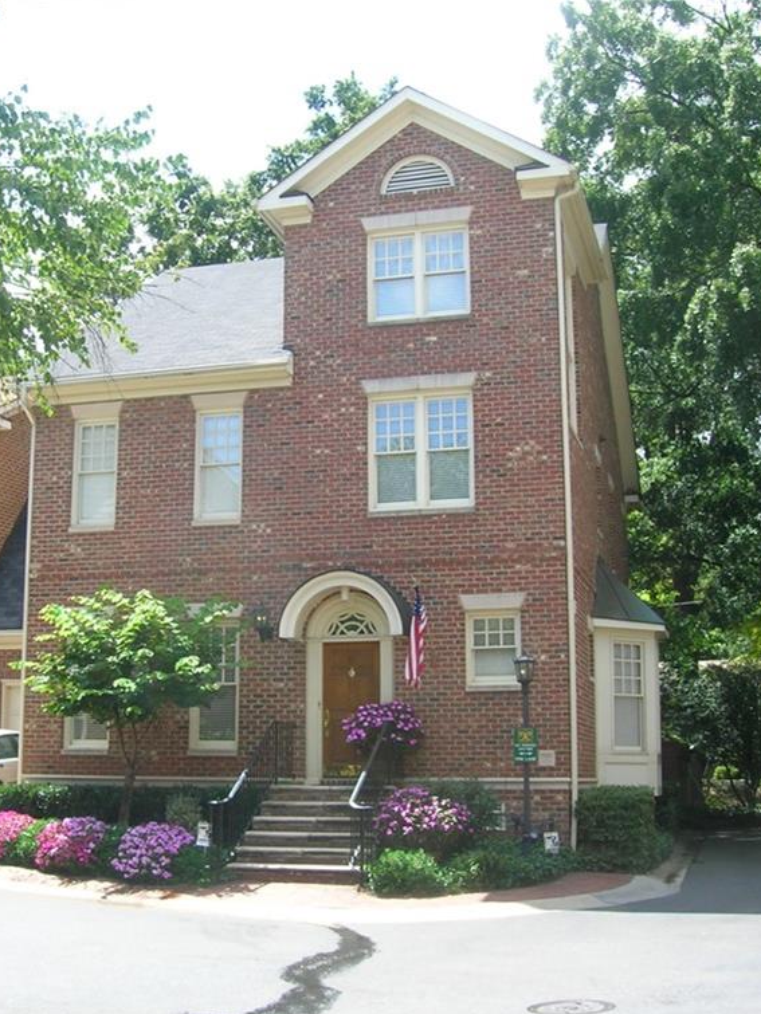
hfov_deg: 31.4
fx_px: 1348
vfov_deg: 41.2
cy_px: 512
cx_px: 307
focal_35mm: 46
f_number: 4.9
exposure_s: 1/111
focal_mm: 5.7
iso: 50
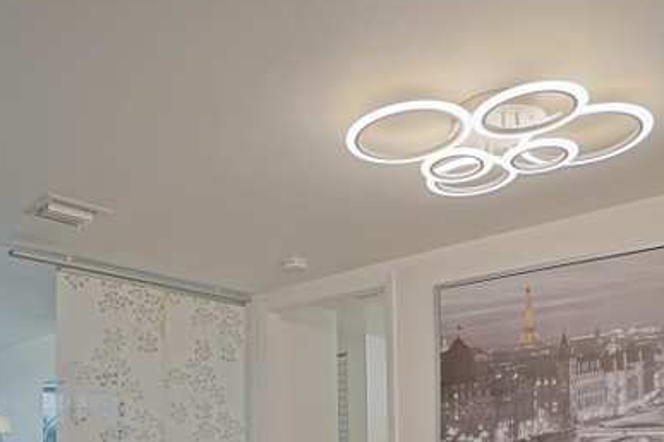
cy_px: 434
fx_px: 572
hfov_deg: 59.8
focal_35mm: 31
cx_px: 268
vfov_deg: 38.0
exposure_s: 1/40
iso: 320
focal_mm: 10
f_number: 5.6
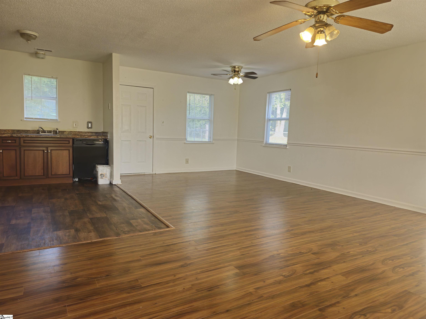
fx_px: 283
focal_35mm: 23
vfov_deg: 58.9
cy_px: 160
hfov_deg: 73.9
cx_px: 213
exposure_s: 1/60
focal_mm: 5.54
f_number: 1.8
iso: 125
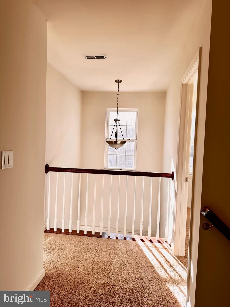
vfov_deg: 71.6
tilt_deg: -1.3
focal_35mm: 24
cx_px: 115
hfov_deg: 56.8
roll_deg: -1.2
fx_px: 213
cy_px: 154
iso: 80
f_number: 1.78
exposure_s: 1/135
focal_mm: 6.86
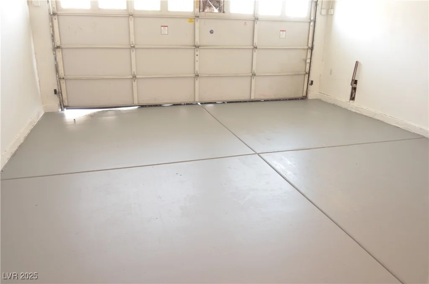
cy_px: 142
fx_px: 321
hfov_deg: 67.5
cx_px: 214
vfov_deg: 47.7
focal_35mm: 27
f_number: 3.5
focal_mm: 18
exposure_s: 1/30
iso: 1100
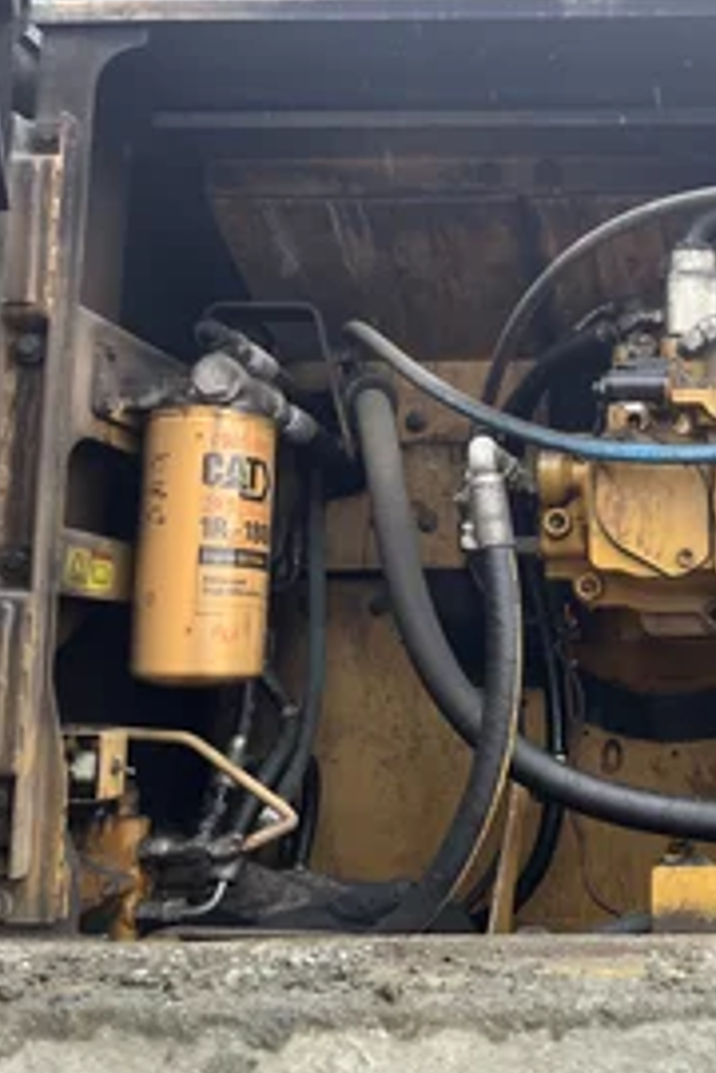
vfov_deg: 48.5
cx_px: 724
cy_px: 525
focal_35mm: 40
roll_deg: -1.3
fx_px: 1193
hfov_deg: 30.9
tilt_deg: +11.8
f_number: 1.6
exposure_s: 1/106
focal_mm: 5.1
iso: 125
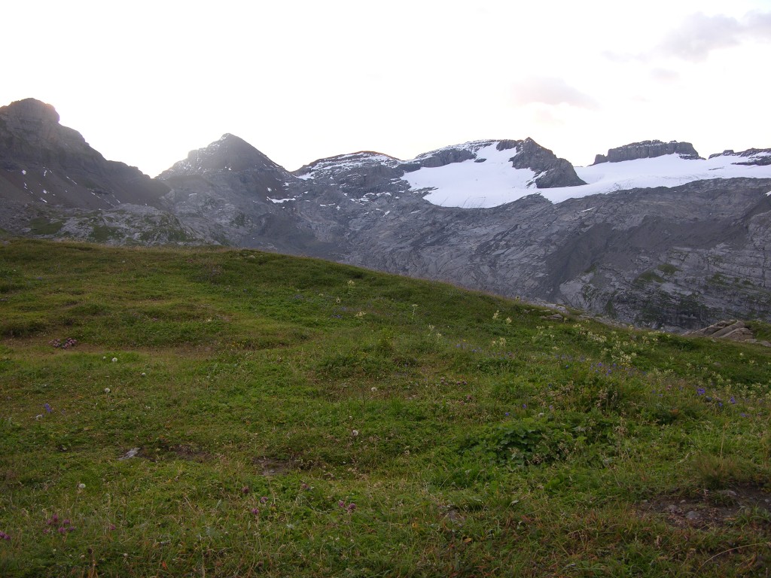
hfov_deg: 52.6
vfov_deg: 40.7
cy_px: 289
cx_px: 386
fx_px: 780
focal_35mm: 35
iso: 50
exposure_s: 1/37.7
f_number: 3.2
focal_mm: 8.9
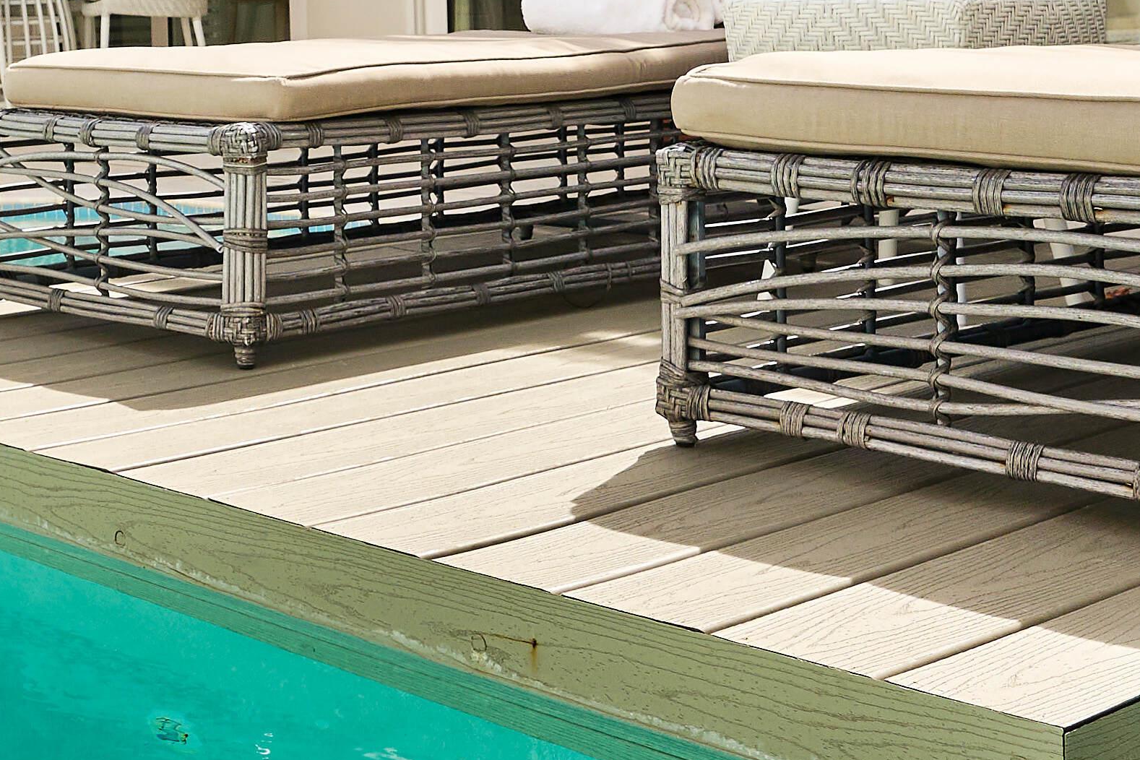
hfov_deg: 27.6
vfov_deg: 19.0
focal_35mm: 69
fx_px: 2185
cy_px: -52
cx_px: 6
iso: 100
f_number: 8
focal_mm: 18
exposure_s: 1/1000
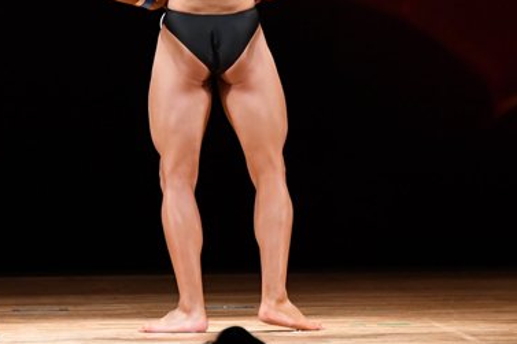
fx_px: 6646
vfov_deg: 3.0
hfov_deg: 4.5
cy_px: 88
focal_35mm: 463
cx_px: 206
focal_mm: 150
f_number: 5.6
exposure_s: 1/400
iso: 3200
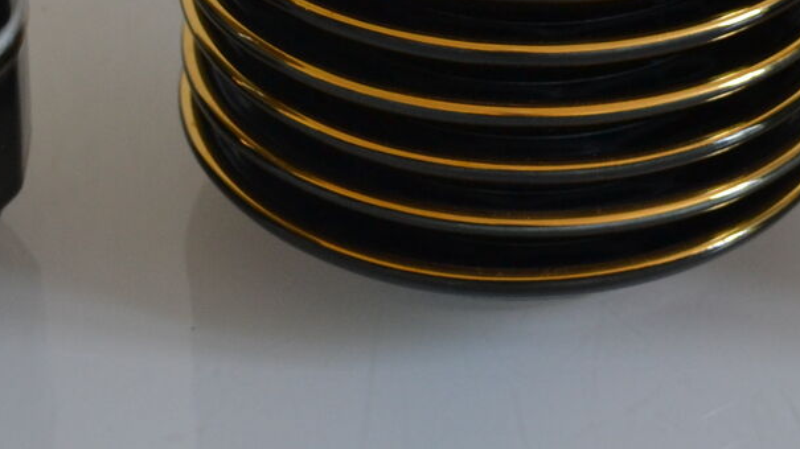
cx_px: 591
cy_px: -137
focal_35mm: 135
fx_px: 2863
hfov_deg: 15.8
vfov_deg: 8.8
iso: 400
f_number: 4.2
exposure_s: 1/25
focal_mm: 26
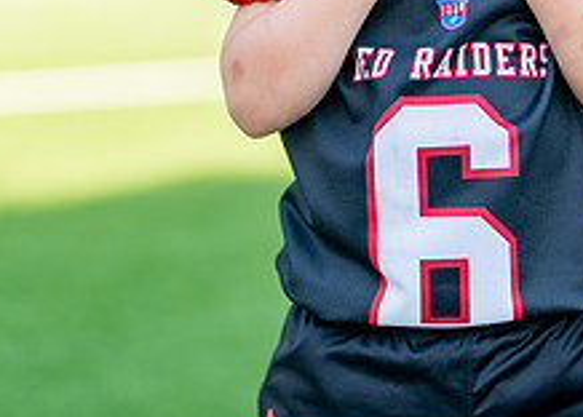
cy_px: -95
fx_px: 2684
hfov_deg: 12.4
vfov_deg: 8.8
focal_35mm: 162
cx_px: 435
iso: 100
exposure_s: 1/1250
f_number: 1.2
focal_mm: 50
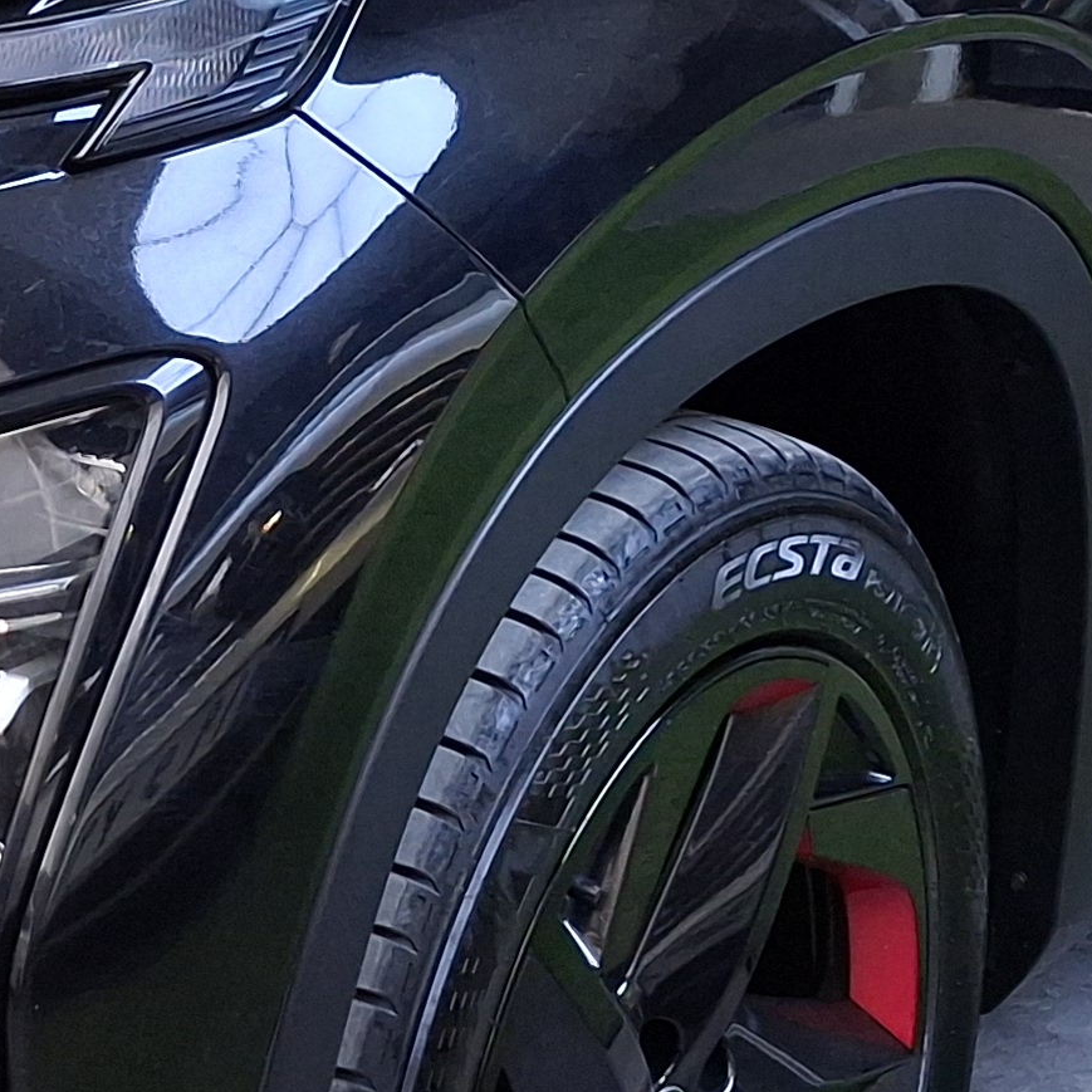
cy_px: 313
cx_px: -196
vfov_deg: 15.5
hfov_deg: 15.1
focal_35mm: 112
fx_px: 3997
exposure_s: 1/100
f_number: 1.8
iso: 400
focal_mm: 4
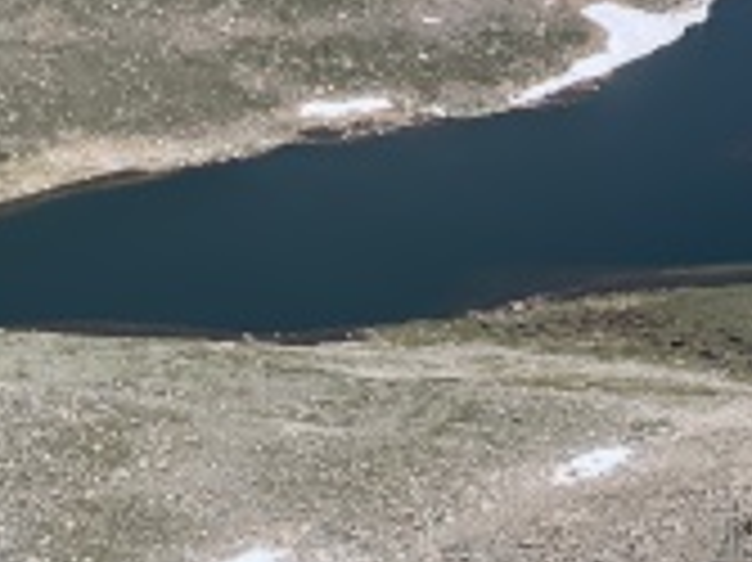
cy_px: 602
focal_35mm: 114
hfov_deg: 16.9
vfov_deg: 12.8
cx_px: 0
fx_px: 2475
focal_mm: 6
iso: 16
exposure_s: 1/1546
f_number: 2.4
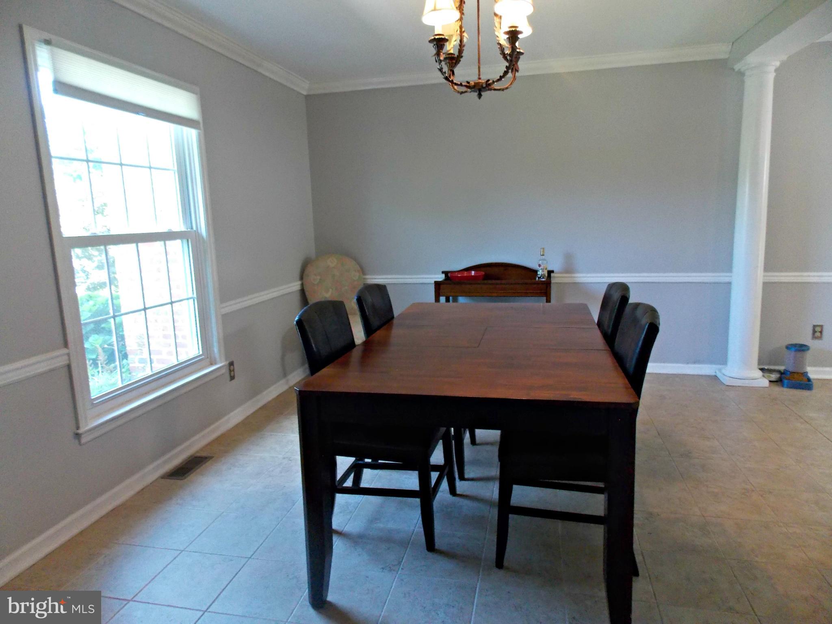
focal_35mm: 23
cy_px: 312
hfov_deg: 73.9
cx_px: 416
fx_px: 553
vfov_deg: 58.9
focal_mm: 4
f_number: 3.1
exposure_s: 1/30
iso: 320
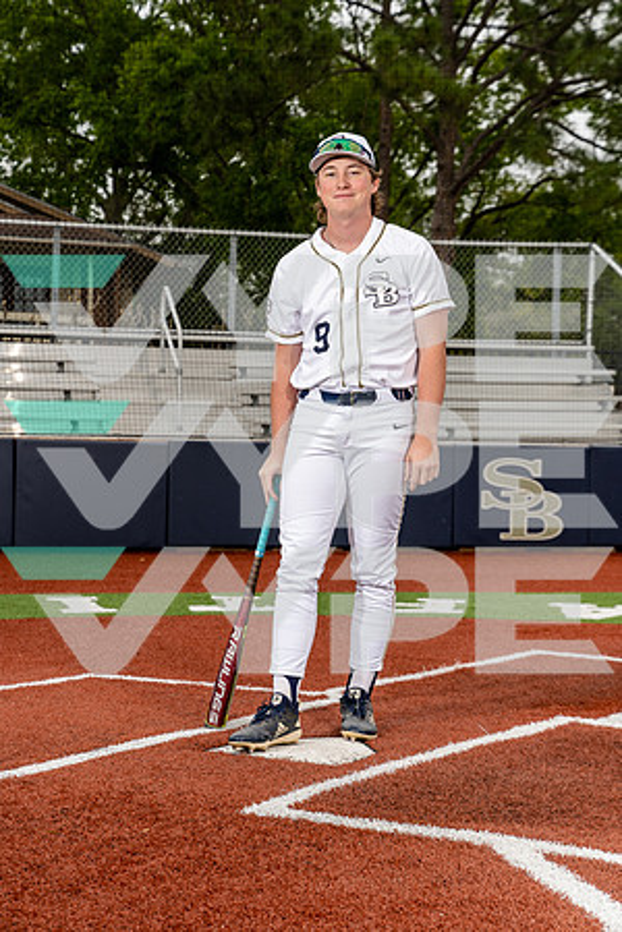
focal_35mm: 70
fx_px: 1814
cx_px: 311
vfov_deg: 28.8
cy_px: 466
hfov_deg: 19.5
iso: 200
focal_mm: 70
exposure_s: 1/250
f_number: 5.6
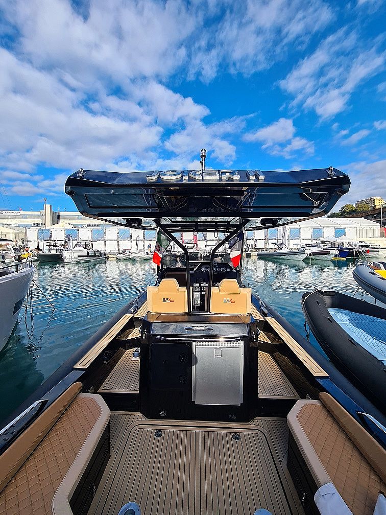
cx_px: 193
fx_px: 193
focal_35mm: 13
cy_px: 258
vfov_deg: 106.2
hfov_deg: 89.9
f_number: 2.2
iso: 50
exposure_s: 1/1436
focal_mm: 2.2
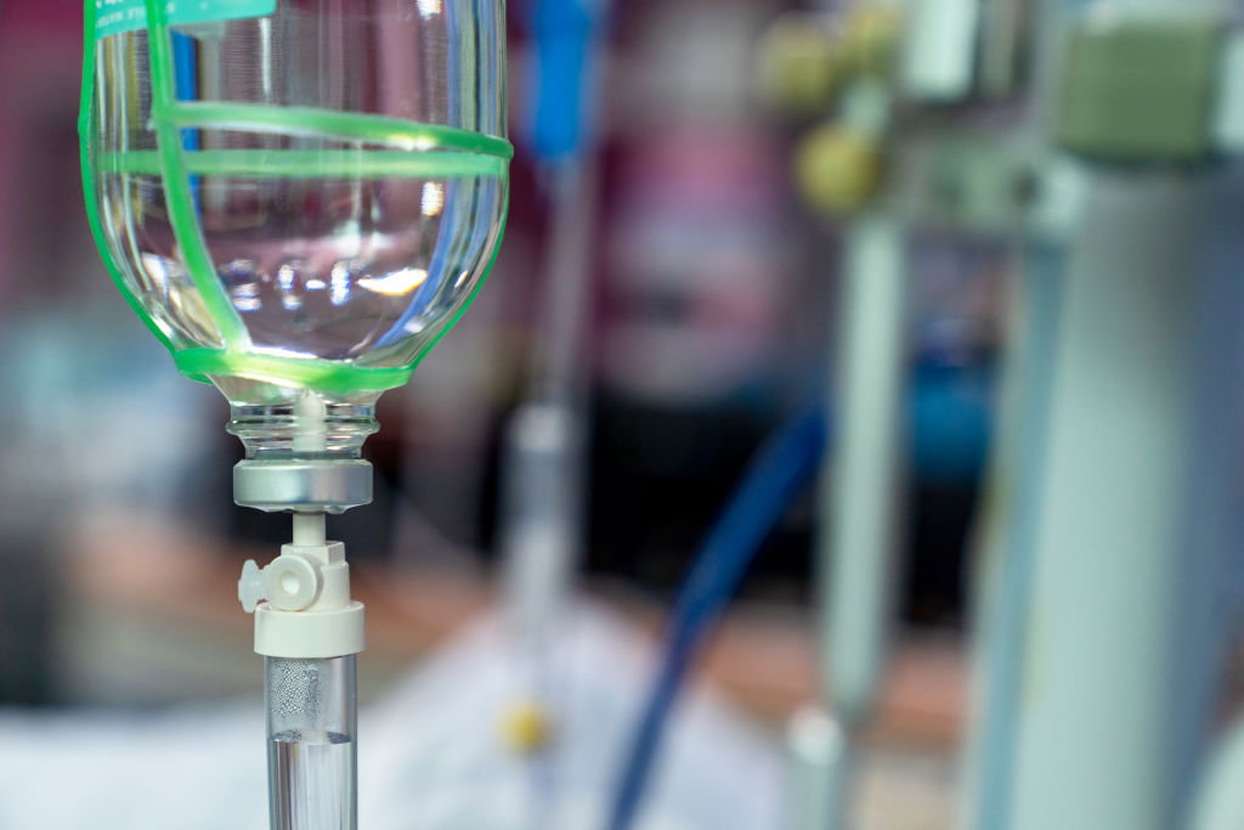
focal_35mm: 70
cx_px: 622
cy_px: 415
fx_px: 2419
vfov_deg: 19.5
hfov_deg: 28.8
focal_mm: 70
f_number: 3.5
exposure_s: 1/100
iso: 320
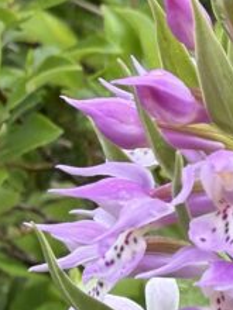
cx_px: 285
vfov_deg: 16.2
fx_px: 1086
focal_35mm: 121
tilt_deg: -6.0
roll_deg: -9.8
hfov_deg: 12.0
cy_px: 245
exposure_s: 1/244
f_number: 2.2
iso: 40
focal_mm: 2.22
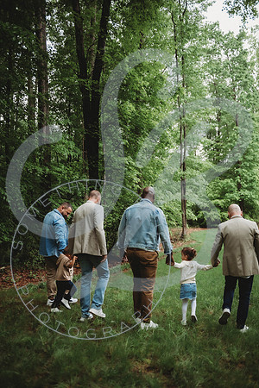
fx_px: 345
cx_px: 130
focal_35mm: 32
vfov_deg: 58.7
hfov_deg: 41.1
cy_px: 194
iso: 100
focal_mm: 32
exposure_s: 1/200
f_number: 2.8
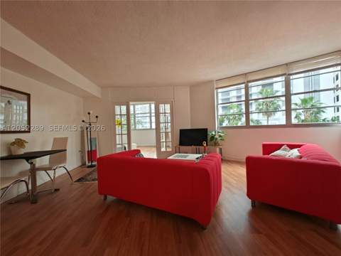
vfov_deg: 85.7
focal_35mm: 14
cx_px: 170
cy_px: 128
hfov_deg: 102.1
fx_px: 138
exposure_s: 1/50
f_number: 2.2
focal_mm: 2.59
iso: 125
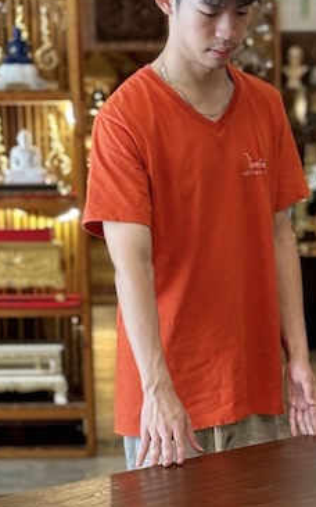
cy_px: 517
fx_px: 1944
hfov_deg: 9.2
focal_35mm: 141
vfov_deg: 14.6
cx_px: 310
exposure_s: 1/50
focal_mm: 5.96
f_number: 1.6
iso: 100
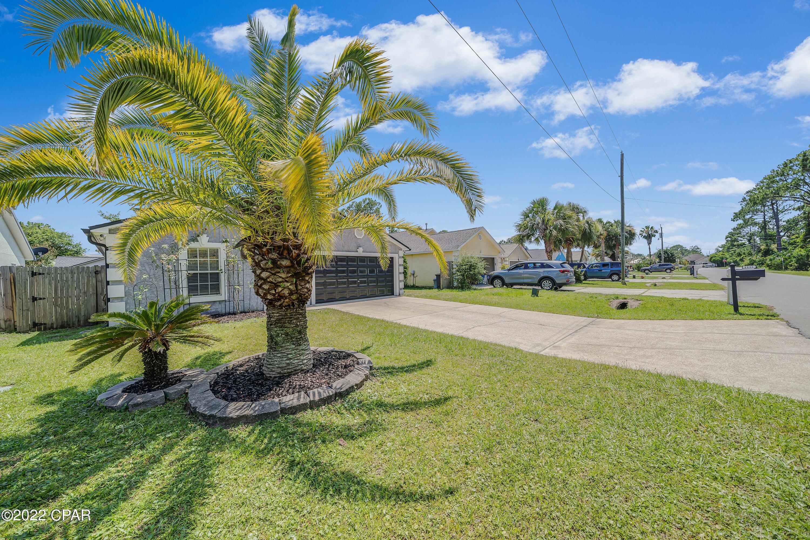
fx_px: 270
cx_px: 405
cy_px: 270
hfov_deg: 112.6
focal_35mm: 12
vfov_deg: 90.0
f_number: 5
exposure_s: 1/320
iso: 100
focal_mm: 12
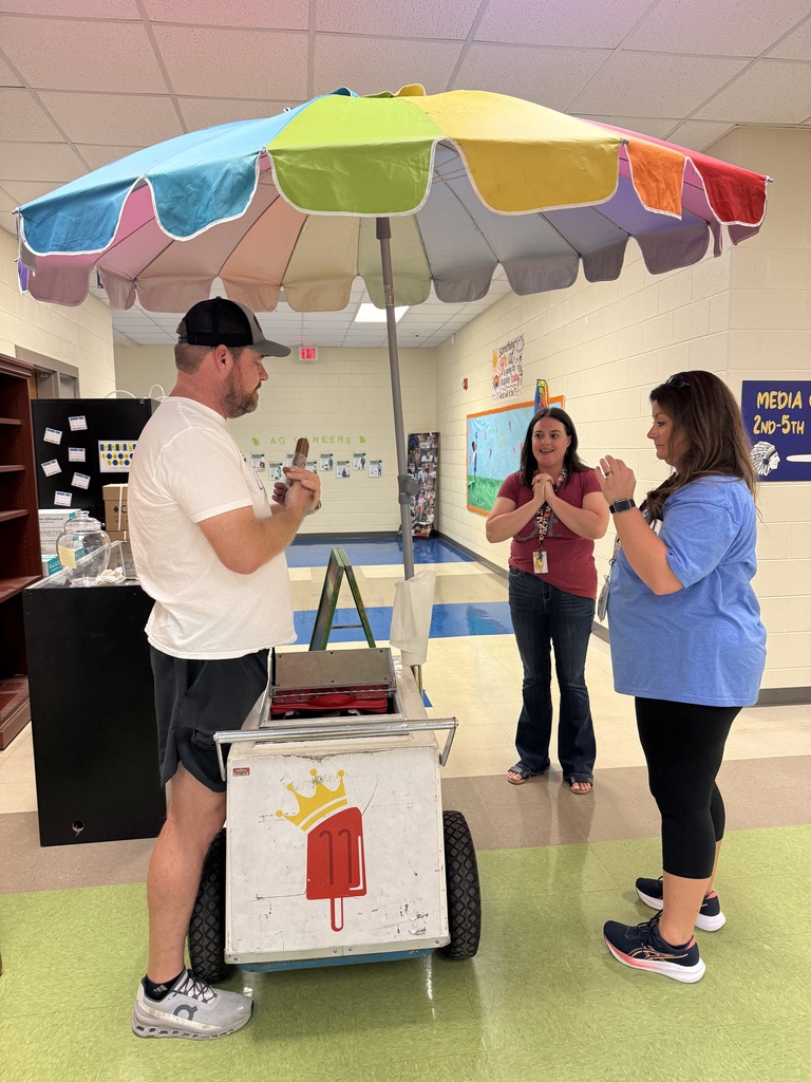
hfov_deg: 56.8
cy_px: 541
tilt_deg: -7.0
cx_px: 406
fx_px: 750
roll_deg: +0.9
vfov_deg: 71.6
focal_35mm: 24
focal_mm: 6.76
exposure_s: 1/60
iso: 200
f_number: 1.78
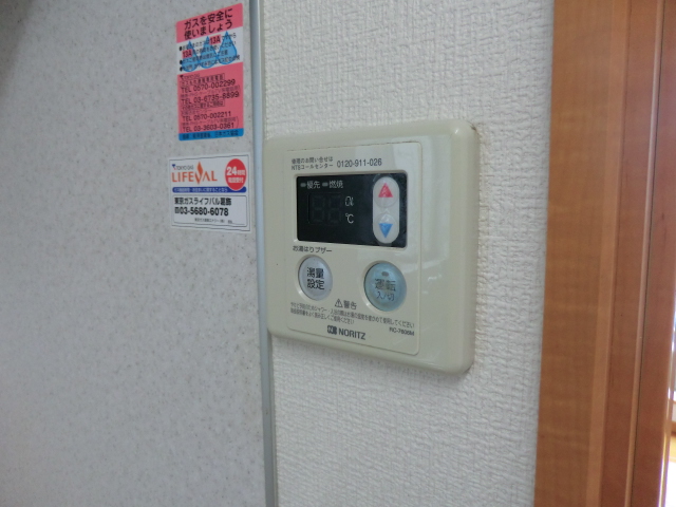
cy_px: 254
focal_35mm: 24
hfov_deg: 71.6
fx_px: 469
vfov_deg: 56.8
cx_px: 338
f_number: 3.2
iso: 200
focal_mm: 4.3
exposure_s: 1/60
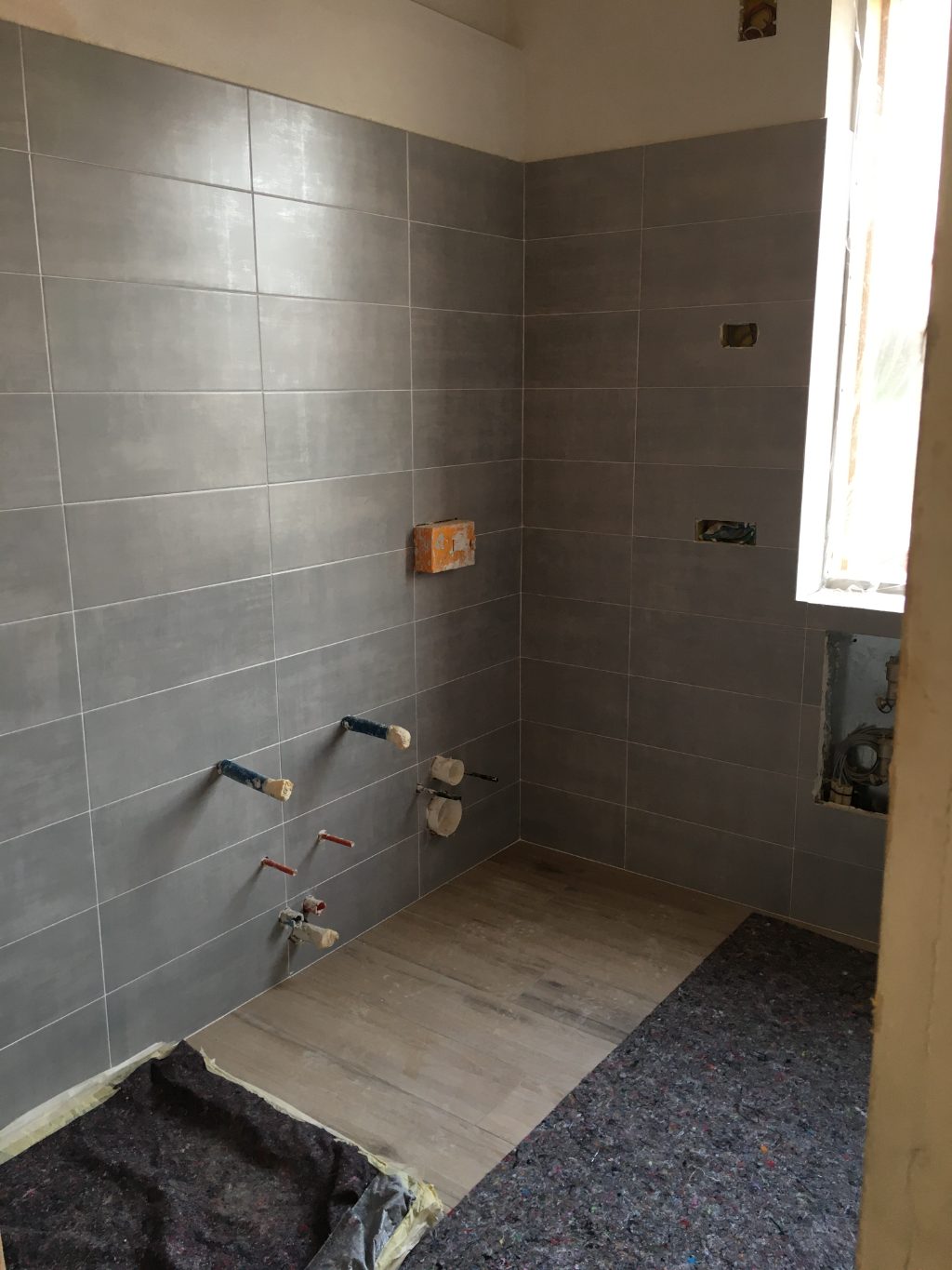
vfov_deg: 61.7
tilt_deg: -12.4
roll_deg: +0.3
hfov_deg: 48.2
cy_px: 635
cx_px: 476
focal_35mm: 29
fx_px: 1063
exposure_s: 1/33
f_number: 2.2
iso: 64
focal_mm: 4.15
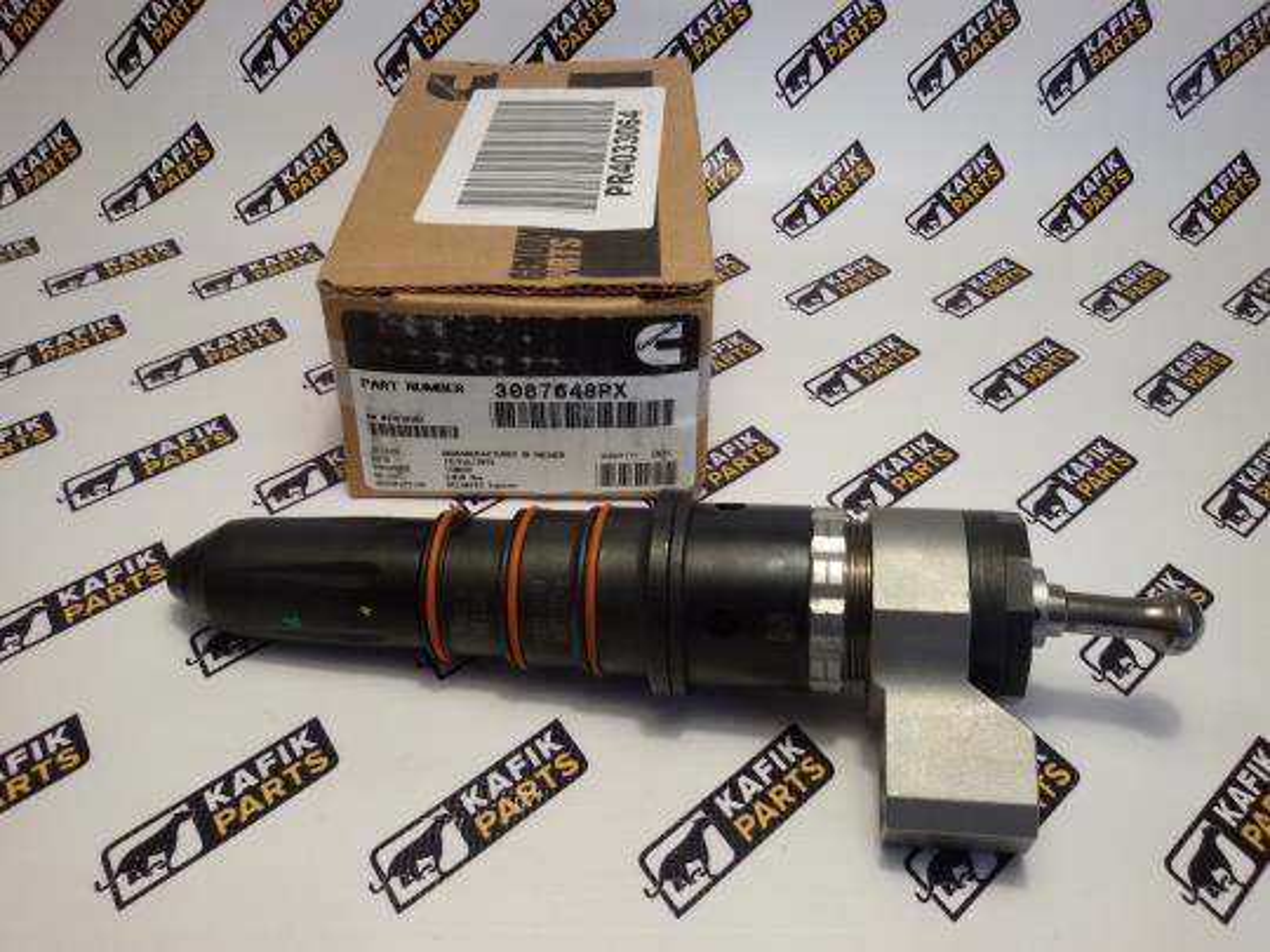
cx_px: 635
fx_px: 1137
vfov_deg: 45.4
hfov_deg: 58.4
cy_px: 476
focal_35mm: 31
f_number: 2.4
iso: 50
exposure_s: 1/50
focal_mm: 2.93
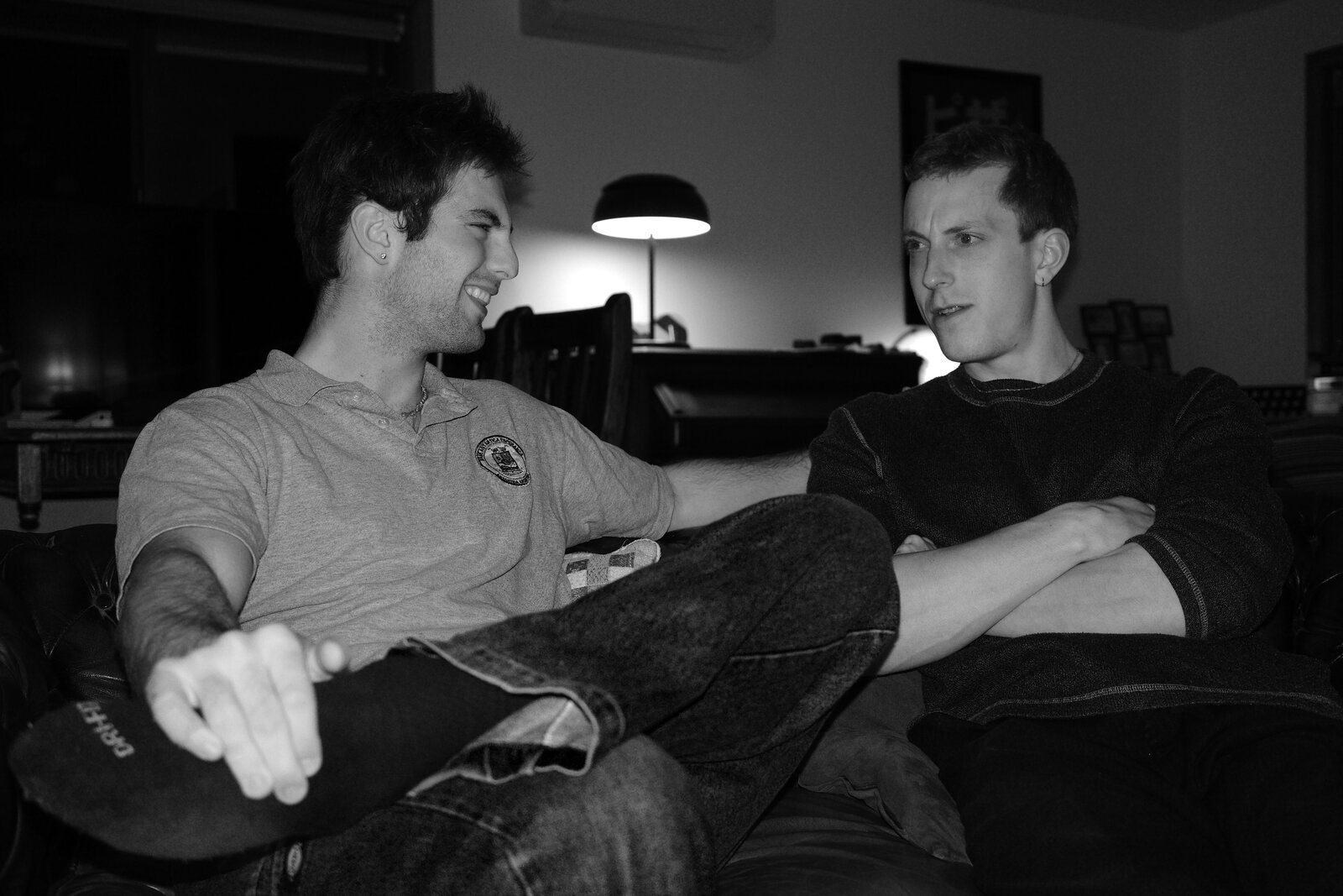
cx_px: 672
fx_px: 1492
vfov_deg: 33.4
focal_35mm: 40
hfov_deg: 48.5
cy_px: 448
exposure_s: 1/100
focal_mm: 26
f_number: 2.8
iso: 400
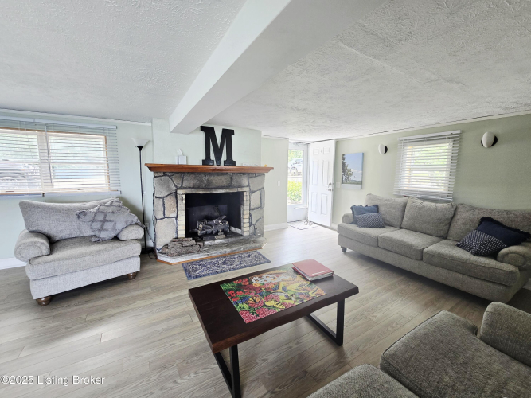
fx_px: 199
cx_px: 266
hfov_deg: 106.2
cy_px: 199
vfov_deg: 89.9
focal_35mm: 13
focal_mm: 2.2
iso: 125
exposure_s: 1/60.2
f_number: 2.2
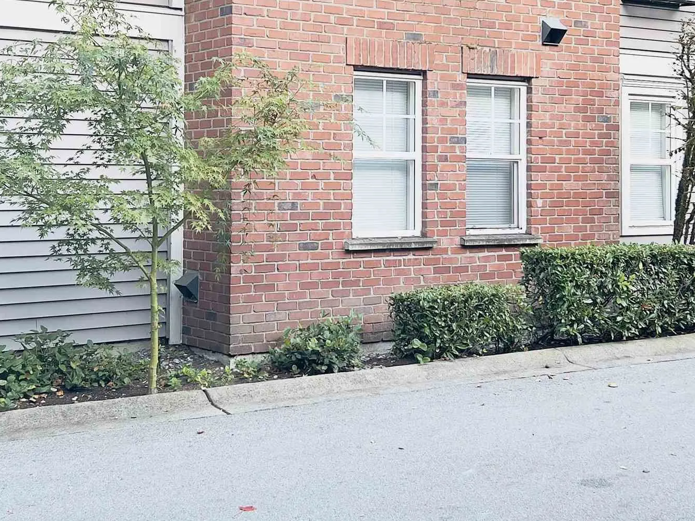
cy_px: 155
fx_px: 1205
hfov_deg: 32.2
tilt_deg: +0.7
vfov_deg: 24.2
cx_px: 324
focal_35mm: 60
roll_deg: -0.7
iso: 40
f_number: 1.5
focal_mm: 5.7
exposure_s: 1/164
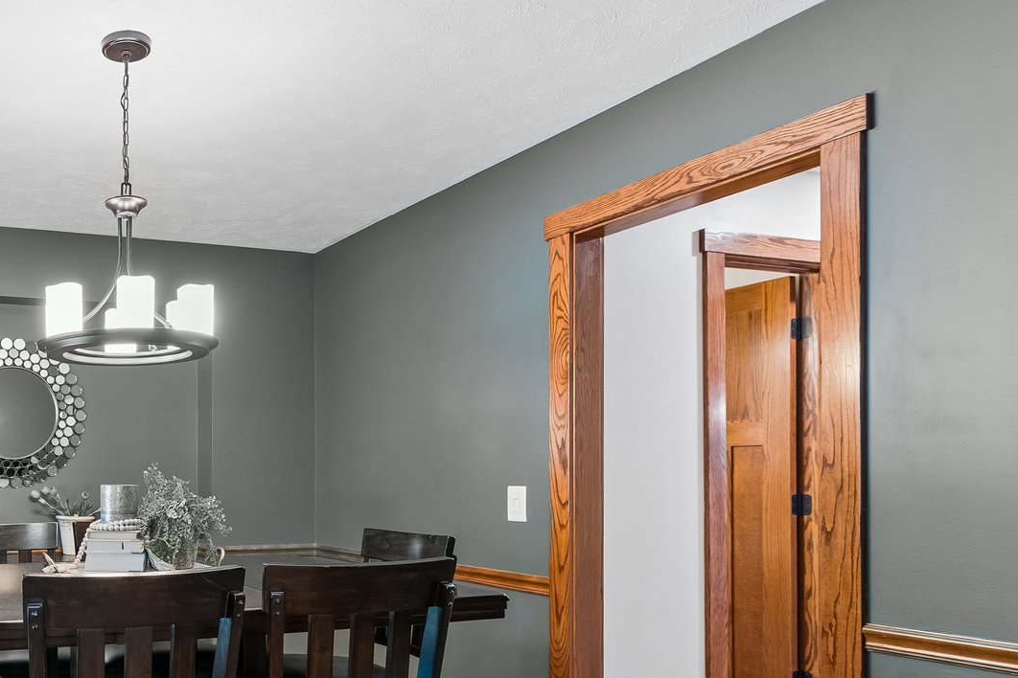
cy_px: 464
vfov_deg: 47.0
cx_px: 86
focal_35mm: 27
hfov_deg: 57.1
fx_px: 763
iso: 500
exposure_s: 1/4
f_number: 6.3
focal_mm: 14
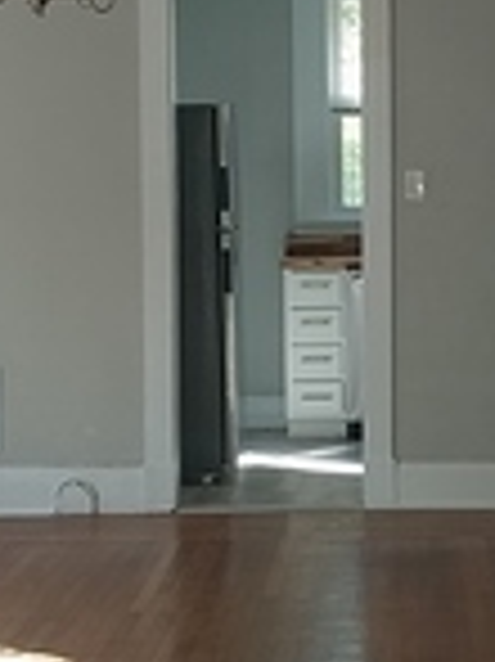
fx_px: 2253
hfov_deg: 12.5
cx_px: 428
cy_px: 241
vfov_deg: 16.7
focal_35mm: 118
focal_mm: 4
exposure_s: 1/60
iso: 80
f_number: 1.8
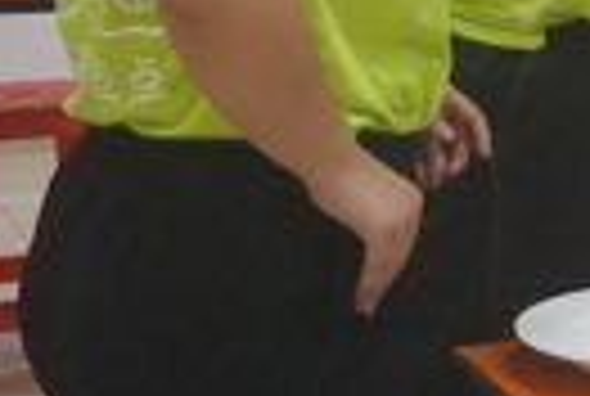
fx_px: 2609
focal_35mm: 159
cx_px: 1040
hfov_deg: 11.9
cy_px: -162
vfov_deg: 8.5
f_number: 5
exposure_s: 1/125
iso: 3200
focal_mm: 29
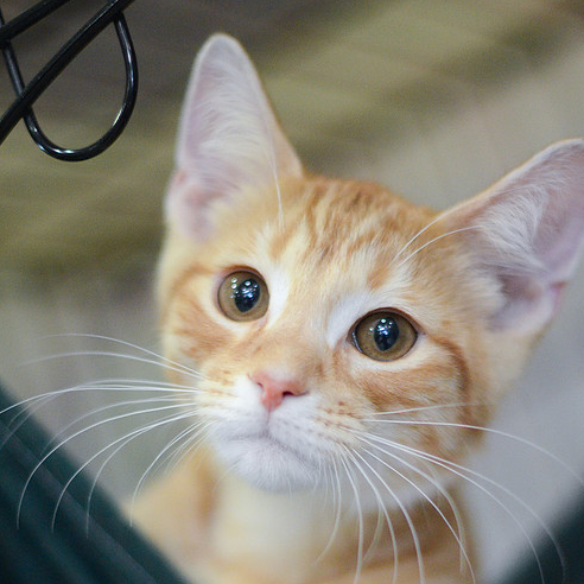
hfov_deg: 15.8
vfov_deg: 15.7
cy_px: 501
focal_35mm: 110
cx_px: 326
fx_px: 2100
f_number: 1.4
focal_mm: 50
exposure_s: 1/320
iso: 2000
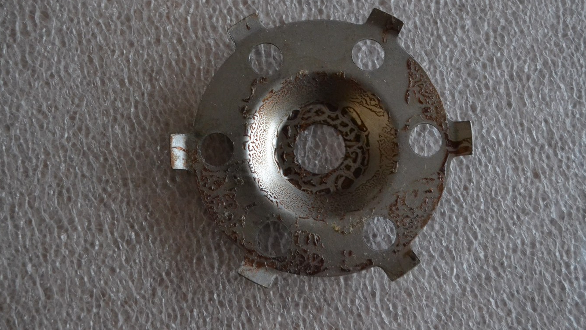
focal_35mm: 51
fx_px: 793
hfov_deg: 40.6
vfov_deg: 23.5
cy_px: 145
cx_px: 295
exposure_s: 1/25
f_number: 4.8
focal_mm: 32
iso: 3200
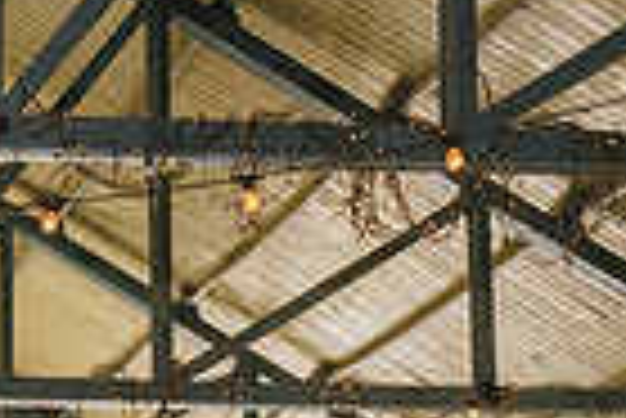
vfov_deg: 8.7
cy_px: 758
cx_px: -243
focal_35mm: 152
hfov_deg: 12.9
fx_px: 2646
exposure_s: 1/125
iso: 250
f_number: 4.5
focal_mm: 36
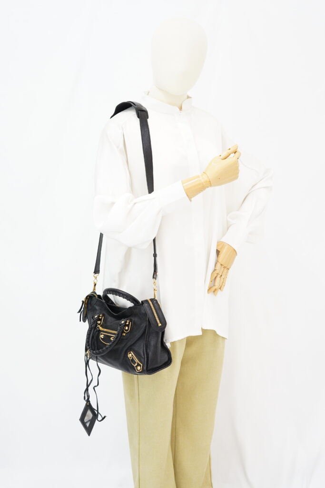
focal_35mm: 50
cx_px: 162
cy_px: 244
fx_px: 677
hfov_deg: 27.0
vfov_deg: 39.6
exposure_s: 1/8
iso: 640
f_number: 5.6
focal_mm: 50
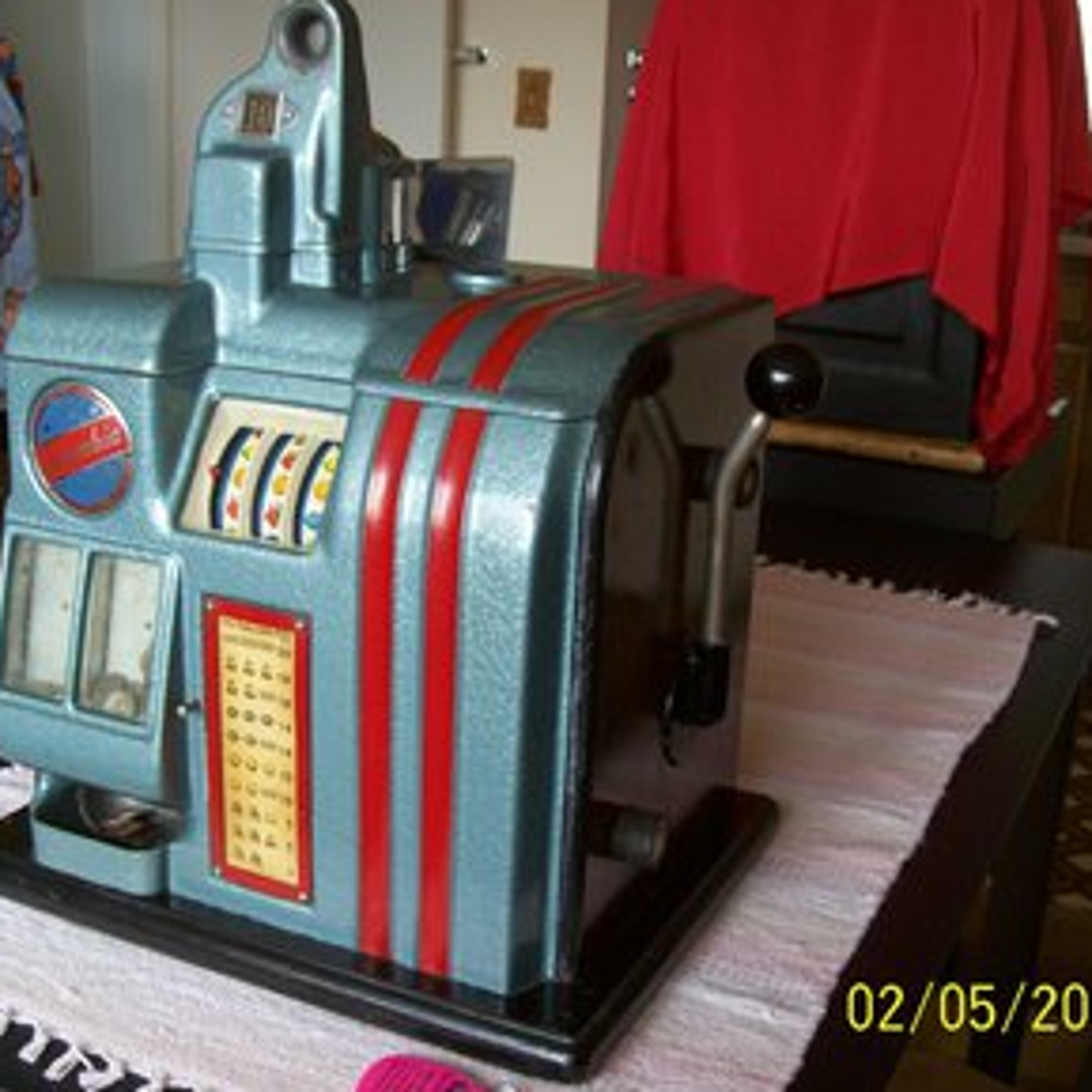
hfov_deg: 38.3
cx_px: 503
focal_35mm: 44
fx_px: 1570
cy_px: 552
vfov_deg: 38.3
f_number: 2.7
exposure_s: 1/64
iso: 80
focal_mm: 6
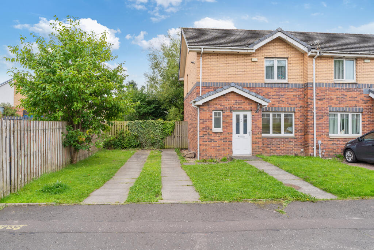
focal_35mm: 24
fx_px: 249
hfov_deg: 73.7
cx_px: 187
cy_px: 125
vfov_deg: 53.1
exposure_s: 1/100
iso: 100
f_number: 6.3
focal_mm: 24
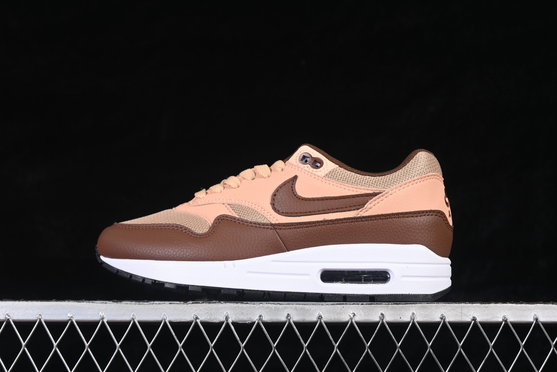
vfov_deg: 18.2
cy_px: 186
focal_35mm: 75
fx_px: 1160
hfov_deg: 27.0
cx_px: 278
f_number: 7.1
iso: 160
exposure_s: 1/60
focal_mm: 50
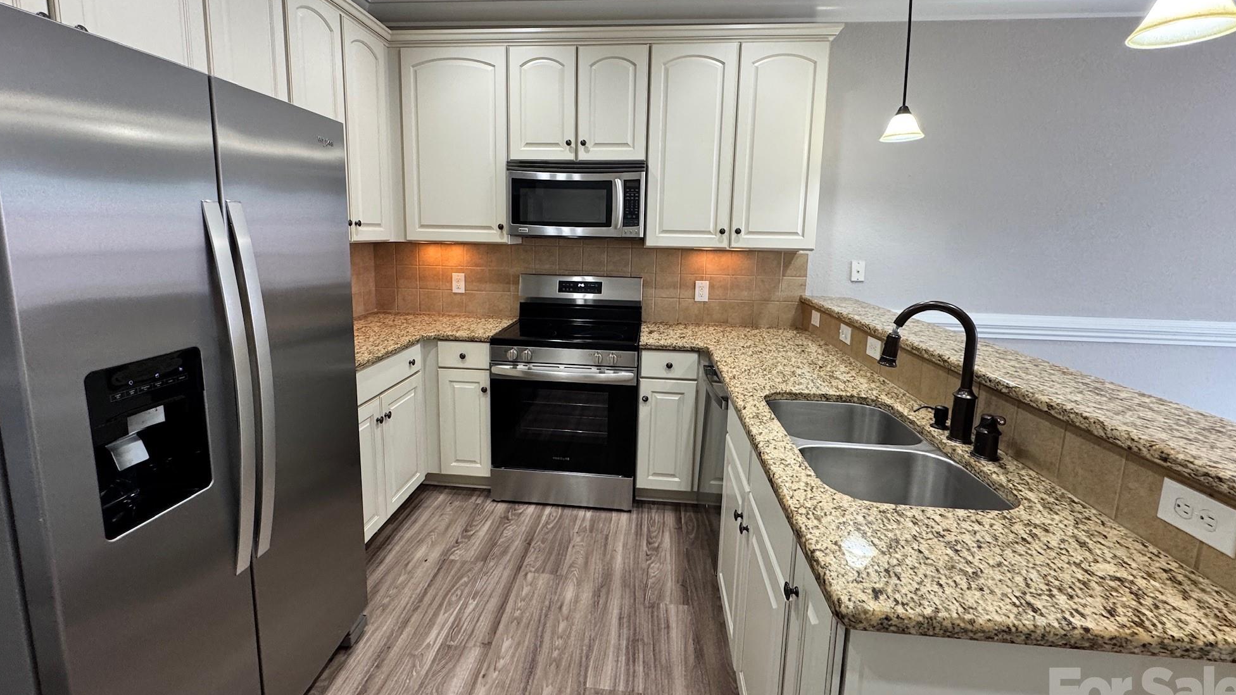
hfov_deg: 99.4
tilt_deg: -8.2
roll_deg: -0.9
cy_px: 306
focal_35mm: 16
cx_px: 603
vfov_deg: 66.9
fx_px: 524
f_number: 2.2
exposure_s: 1/60
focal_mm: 2.22
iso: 200
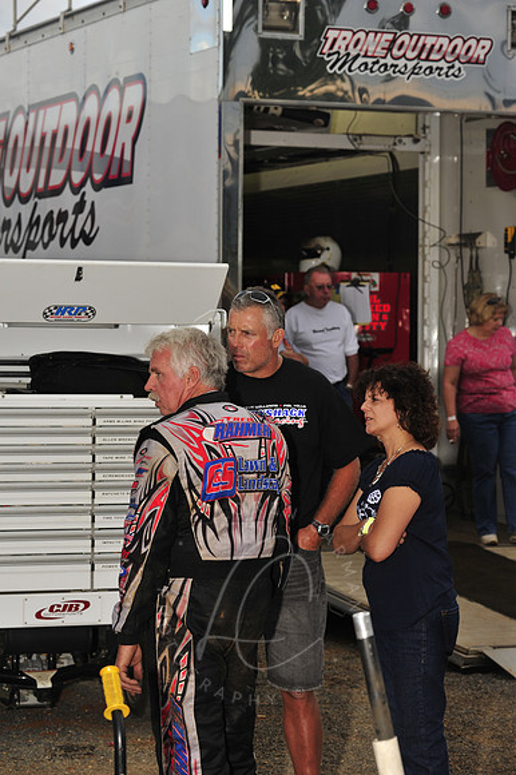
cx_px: 258
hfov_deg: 12.2
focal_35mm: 112
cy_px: 388
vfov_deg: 18.3
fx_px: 2411
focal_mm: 112
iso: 500
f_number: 8
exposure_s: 1/320
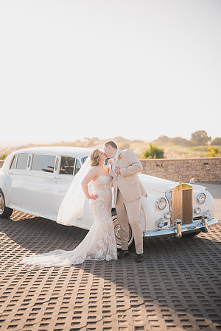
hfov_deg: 27.0
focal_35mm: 50
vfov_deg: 39.6
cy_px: 166
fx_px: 460
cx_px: 110
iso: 200
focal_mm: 50
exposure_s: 1/5000
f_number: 1.2
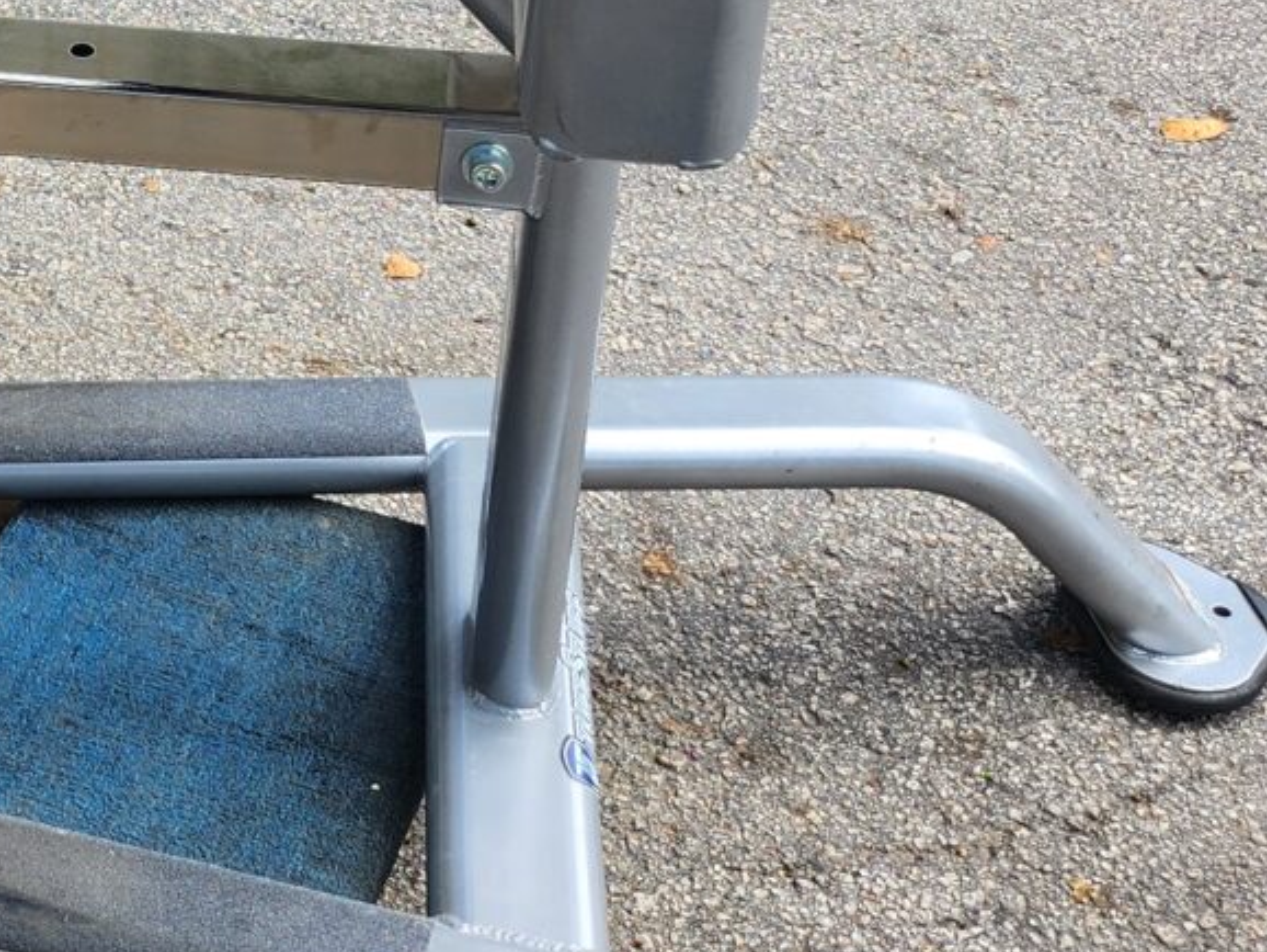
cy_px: -79
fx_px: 3112
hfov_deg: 21.9
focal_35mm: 85
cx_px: -96
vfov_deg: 16.9
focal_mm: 5
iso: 50
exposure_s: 1/671
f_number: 1.8
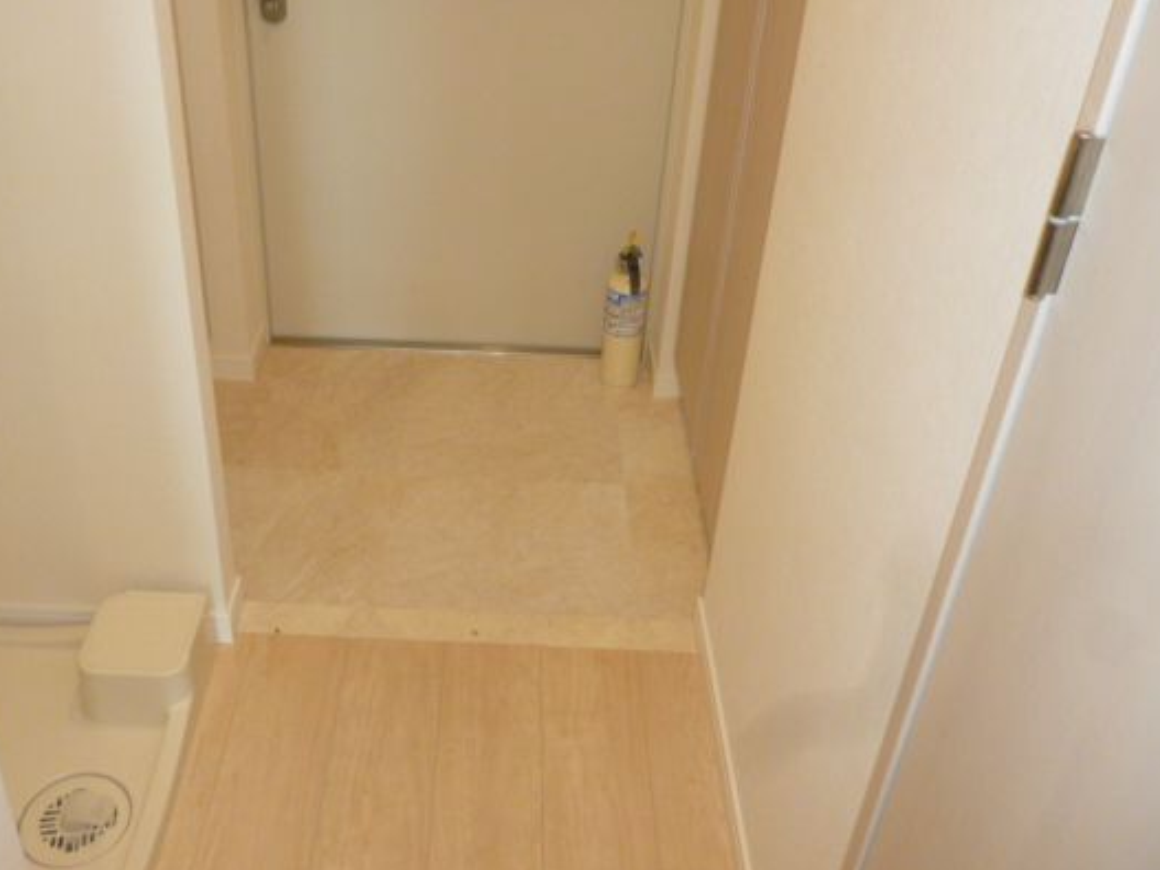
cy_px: 350
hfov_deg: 53.7
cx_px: 478
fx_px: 1139
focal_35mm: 34
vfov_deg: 41.6
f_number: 3.1
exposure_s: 1/60
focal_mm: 5
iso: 320
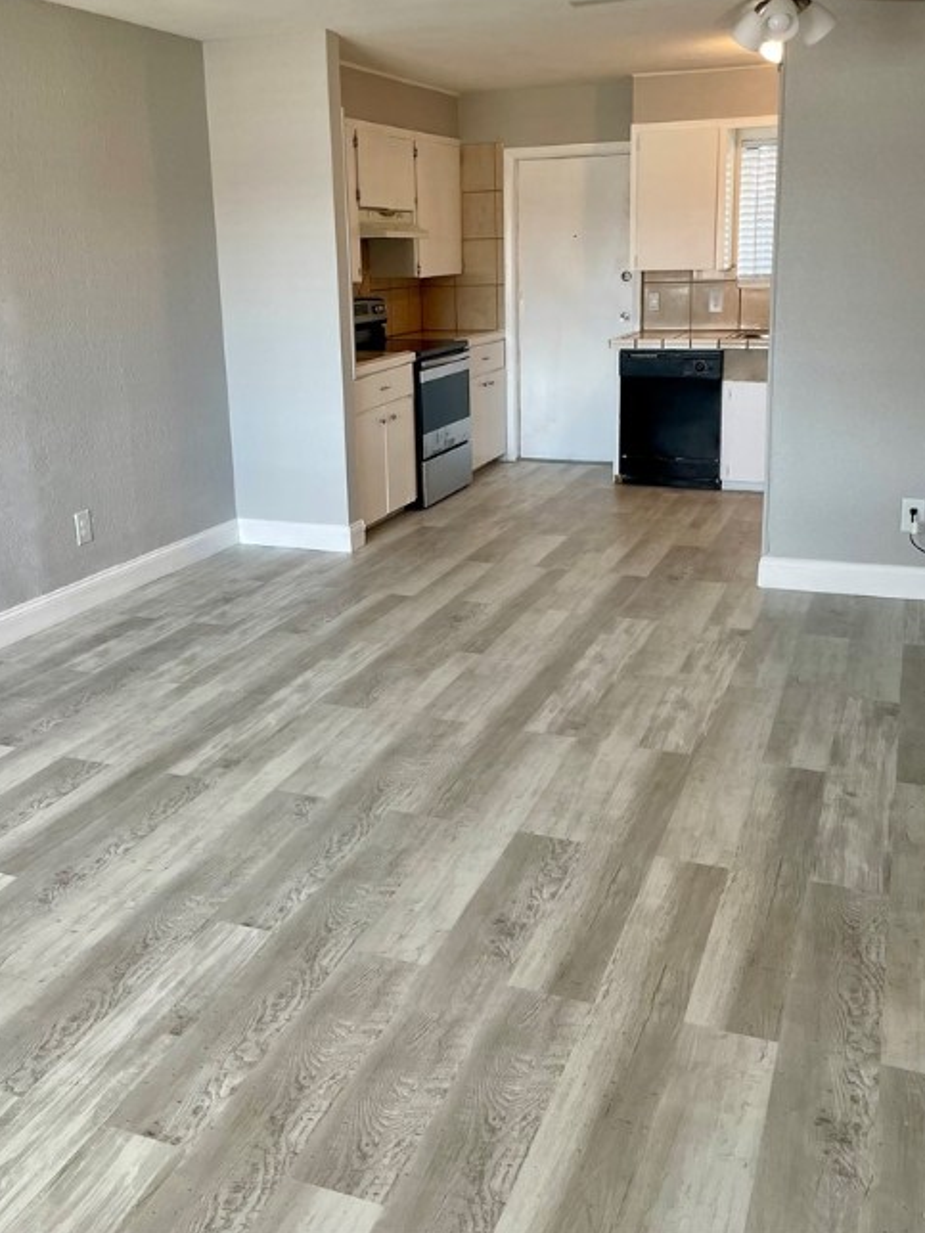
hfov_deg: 45.4
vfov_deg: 58.0
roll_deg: -1.0
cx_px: 448
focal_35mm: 31
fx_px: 1104
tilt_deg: -12.5
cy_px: 504
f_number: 1.6
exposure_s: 1/120
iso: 125
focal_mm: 4.2
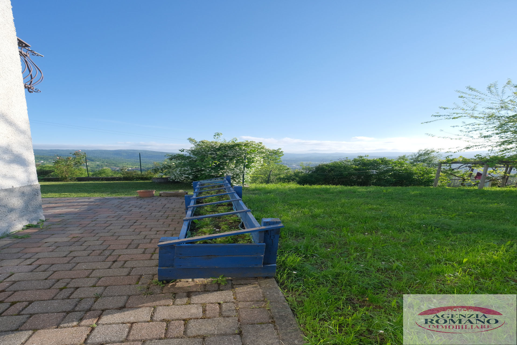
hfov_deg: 100.4
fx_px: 215
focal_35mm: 15
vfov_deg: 77.3
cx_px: 258
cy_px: 172
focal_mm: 10
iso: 500
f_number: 4.5
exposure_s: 1/1000
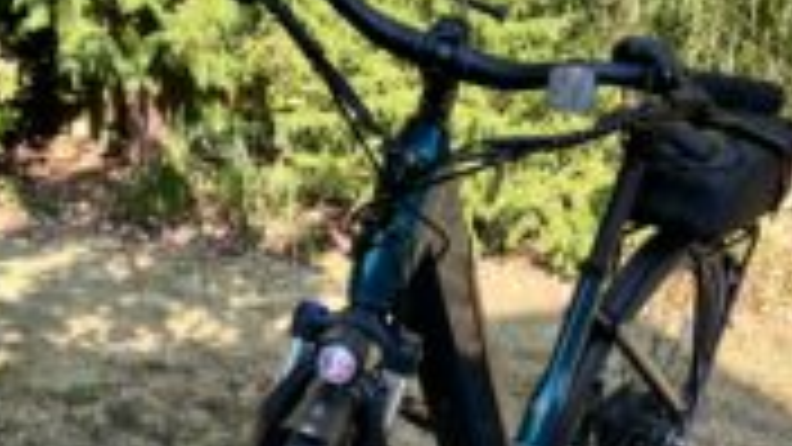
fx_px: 1218
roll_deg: -0.3
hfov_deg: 36.0
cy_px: 487
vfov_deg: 19.8
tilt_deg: -23.5
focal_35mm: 58
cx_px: 396
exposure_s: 1/478
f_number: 1.5
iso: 50
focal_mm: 5.7
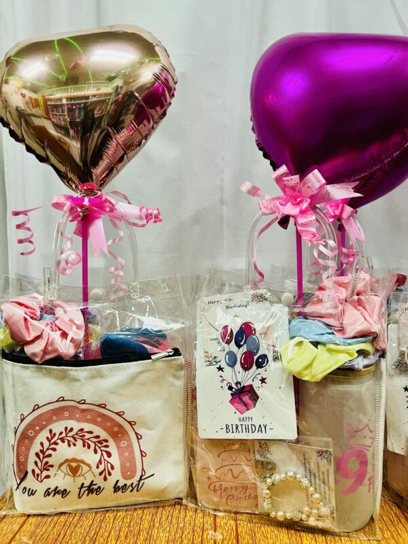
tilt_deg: -3.9
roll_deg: +0.7
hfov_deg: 53.1
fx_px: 409
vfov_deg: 67.3
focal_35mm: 26
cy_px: 272
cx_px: 204
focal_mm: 5.7
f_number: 1.5
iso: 160
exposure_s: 1/60
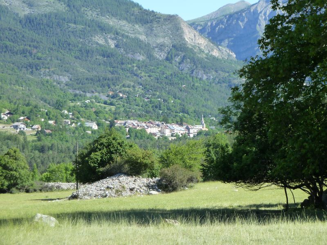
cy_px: 122
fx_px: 982
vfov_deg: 14.2
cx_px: 164
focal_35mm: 104
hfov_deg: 18.9
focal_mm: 17
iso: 125
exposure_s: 1/250
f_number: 4.3
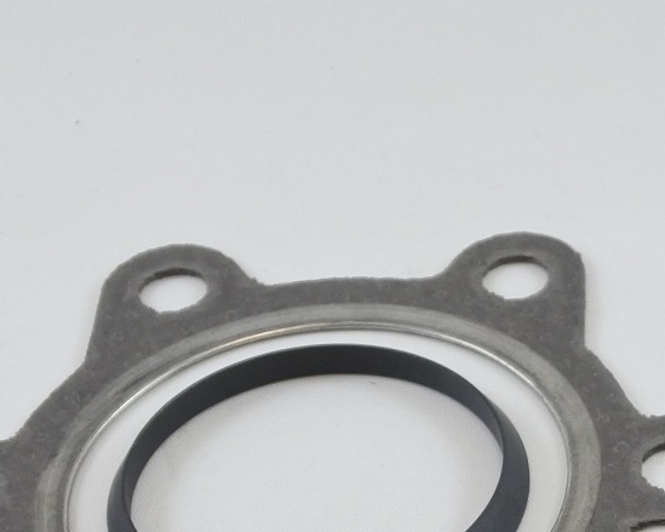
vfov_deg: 12.0
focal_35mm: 127
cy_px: 568
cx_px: 830
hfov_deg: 14.6
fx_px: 2499
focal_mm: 15.7
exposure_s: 1/160
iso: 400
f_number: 4.2
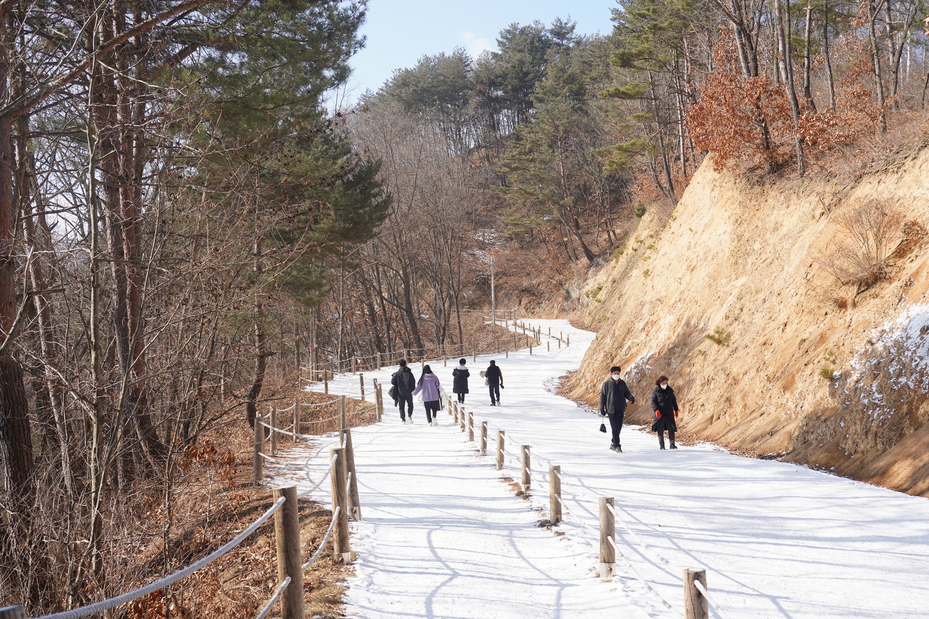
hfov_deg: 43.6
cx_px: 474
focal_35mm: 45
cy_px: 304
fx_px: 1161
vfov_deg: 29.9
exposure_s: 1/125
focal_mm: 44
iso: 100
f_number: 8
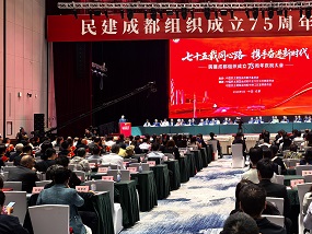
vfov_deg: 28.0
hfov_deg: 35.2
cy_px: 94
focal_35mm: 52
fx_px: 469
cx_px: 266
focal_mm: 8.5
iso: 320
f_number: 1.6
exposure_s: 1/100
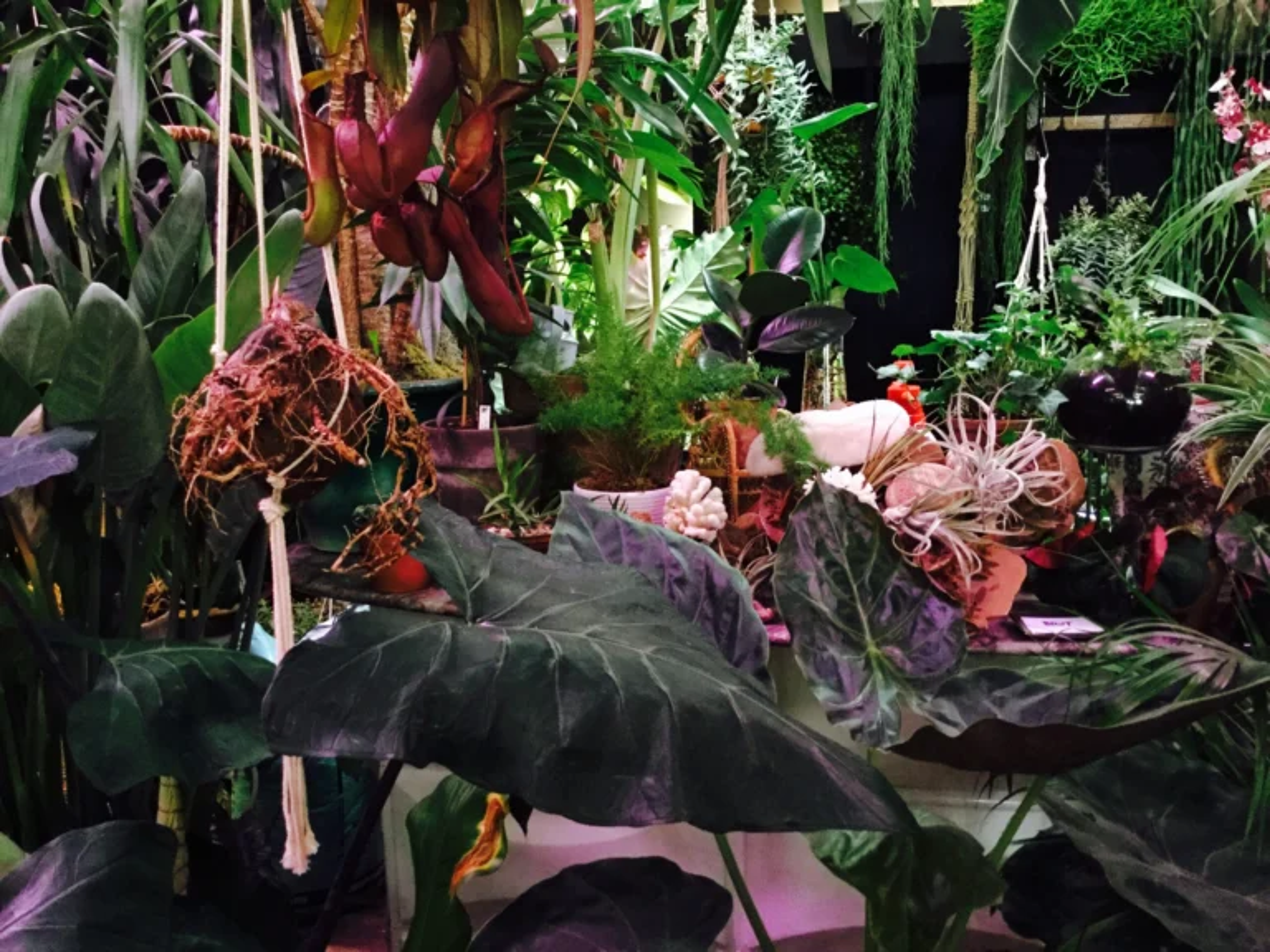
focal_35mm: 31
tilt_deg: -10.4
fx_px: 1137
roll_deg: +0.9
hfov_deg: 58.4
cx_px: 635
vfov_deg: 45.4
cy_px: 476
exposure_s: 1/17
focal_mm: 3.3
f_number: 2.4
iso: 400
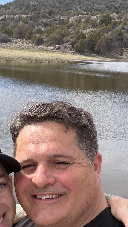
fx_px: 284
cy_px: 137
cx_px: 17
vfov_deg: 43.5
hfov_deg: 24.8
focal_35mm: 47
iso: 40
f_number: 1.9
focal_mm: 2.71
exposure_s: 1/657
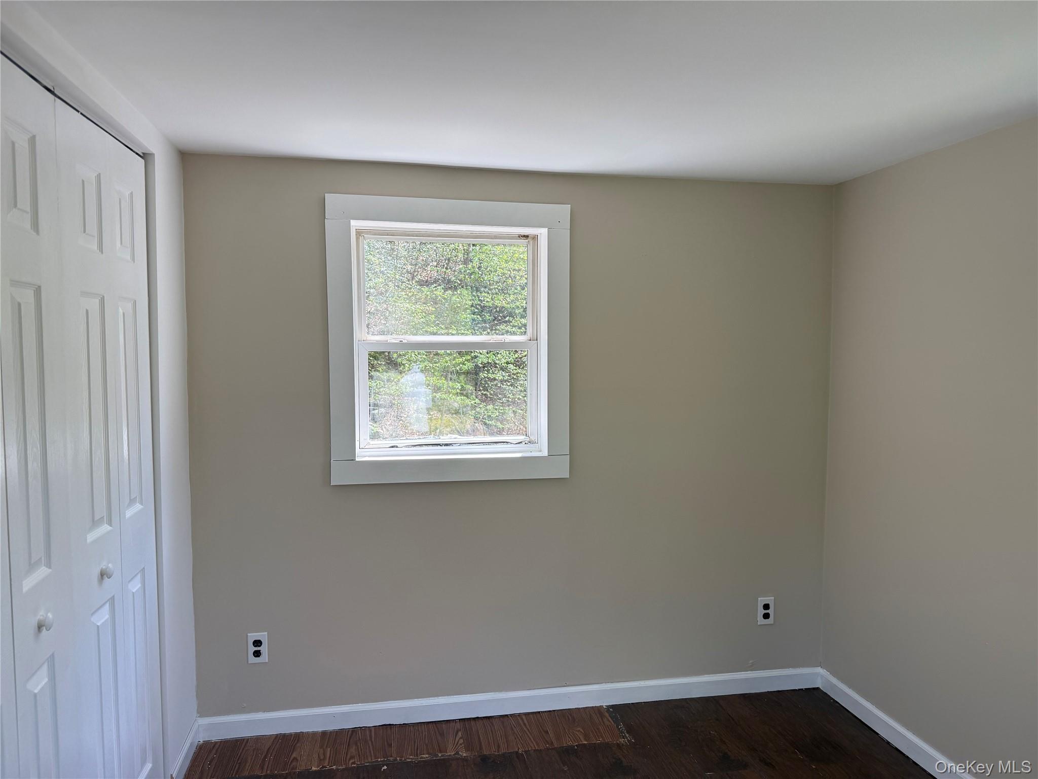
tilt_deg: -2.9
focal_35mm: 24
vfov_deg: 56.8
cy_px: 390
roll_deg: -0.6
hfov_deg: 71.6
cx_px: 519
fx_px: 720
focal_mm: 6.76
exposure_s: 1/445
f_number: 1.78
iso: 100
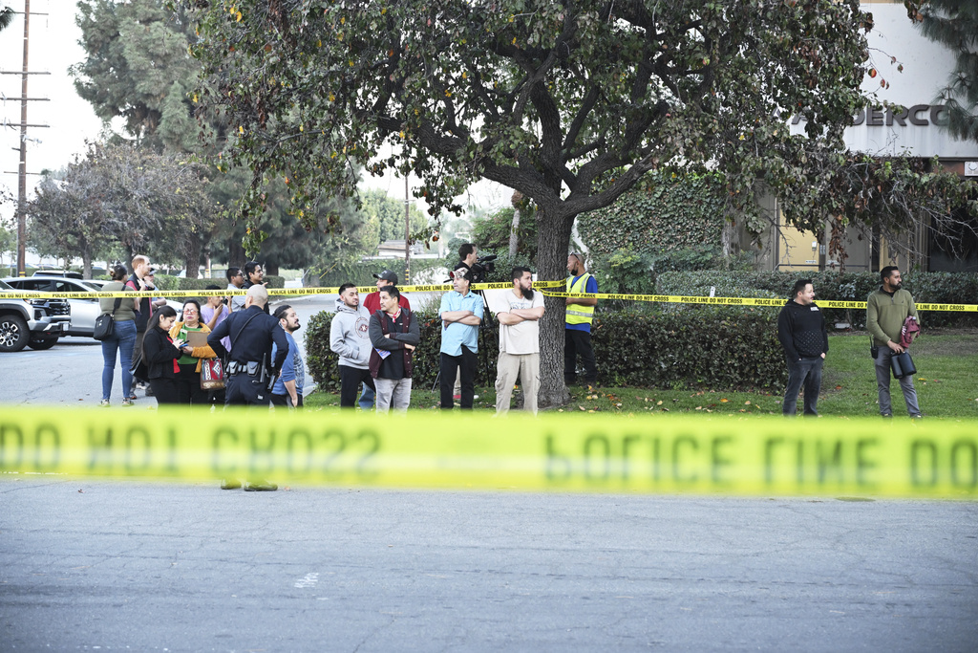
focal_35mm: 60
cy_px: 326
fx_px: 1630
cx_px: 489
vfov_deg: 22.6
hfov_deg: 33.4
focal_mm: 60
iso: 2500
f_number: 4
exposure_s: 1/160
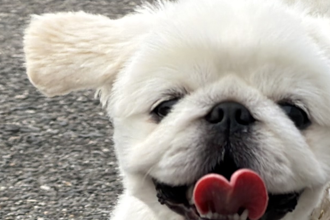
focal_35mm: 343
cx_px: 288
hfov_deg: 6.0
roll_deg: -3.6
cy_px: 196
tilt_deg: -9.1
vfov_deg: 4.0
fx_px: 3144
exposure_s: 1/1087
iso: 80
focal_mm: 16.89
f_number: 2.8
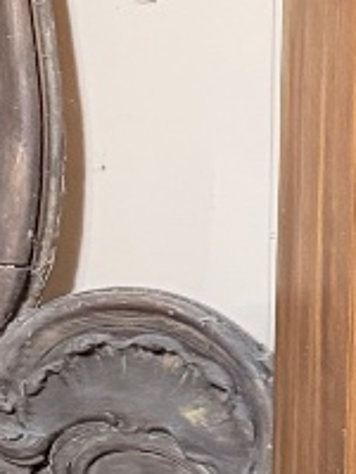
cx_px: 1028
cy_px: 152
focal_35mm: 144
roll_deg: +0.0
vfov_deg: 13.7
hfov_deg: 8.7
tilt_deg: -1.1
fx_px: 1975
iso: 640
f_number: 1.78
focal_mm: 6.76
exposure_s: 1/50
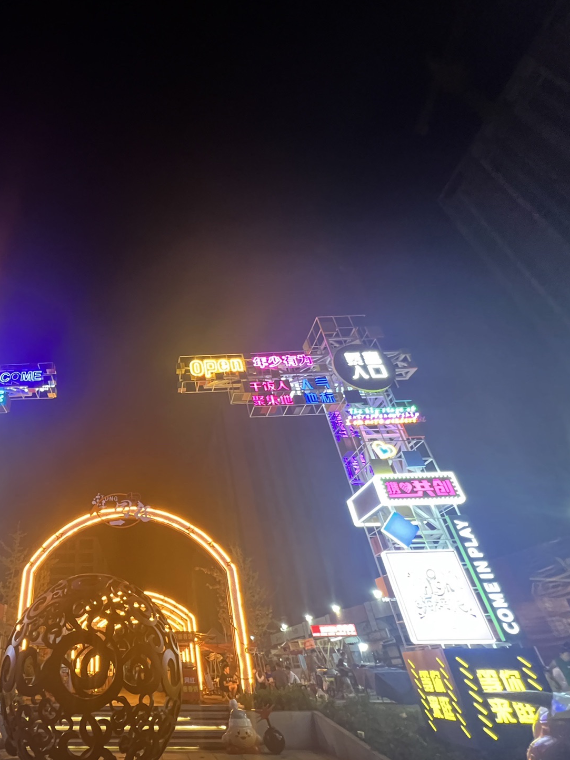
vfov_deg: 87.8
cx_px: 116
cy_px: 383
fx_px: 395
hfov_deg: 65.3
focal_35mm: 18
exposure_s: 1/33
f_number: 1.8
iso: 640
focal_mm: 1.57
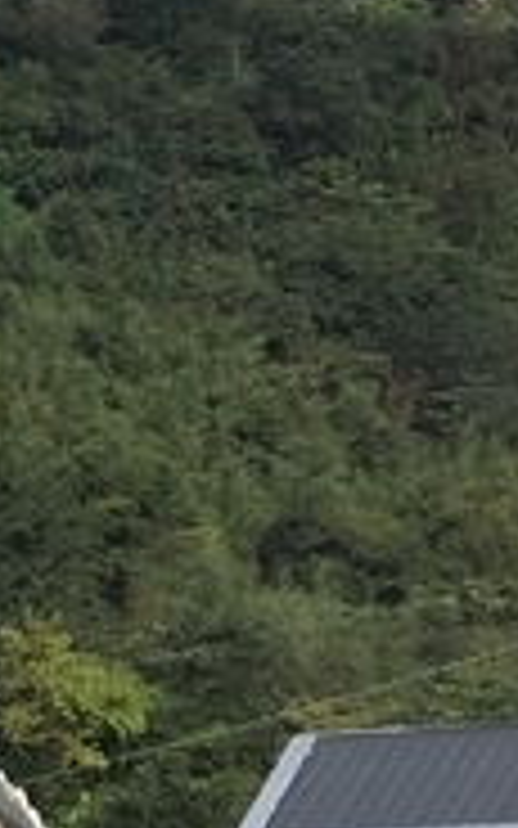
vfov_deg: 10.2
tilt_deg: -7.8
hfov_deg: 5.8
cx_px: -1374
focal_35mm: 200
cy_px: -306
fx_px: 4517
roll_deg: +18.4
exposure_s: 1/1364
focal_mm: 4.15
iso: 32
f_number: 2.2
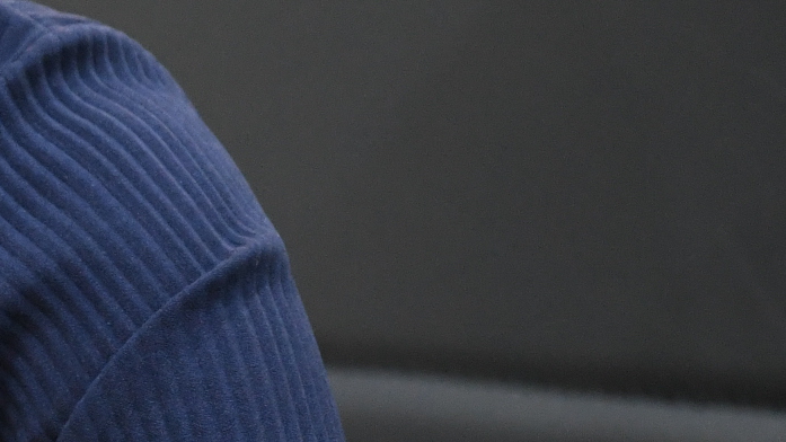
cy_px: 18
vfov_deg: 1.1
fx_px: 22633
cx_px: -963
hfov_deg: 2.0
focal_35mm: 1086
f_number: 2.8
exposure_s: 1/100
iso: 1600
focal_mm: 175
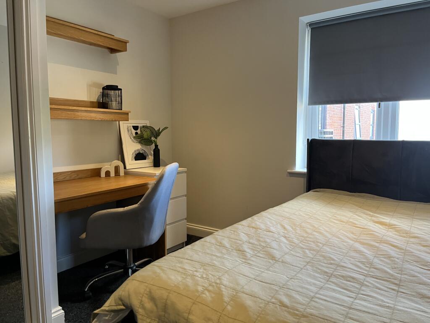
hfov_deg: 67.3
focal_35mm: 26
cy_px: 162
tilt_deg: -5.8
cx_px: 215
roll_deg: +0.8
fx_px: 323
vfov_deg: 53.1
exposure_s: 1/97
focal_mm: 5.1
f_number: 1.6
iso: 125
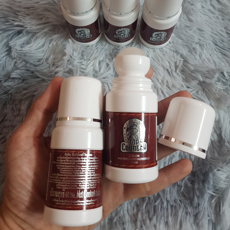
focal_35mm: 32
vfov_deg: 50.0
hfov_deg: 51.1
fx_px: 241
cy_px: 73
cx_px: 118
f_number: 1.7
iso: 250
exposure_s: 1/25
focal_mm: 4.3
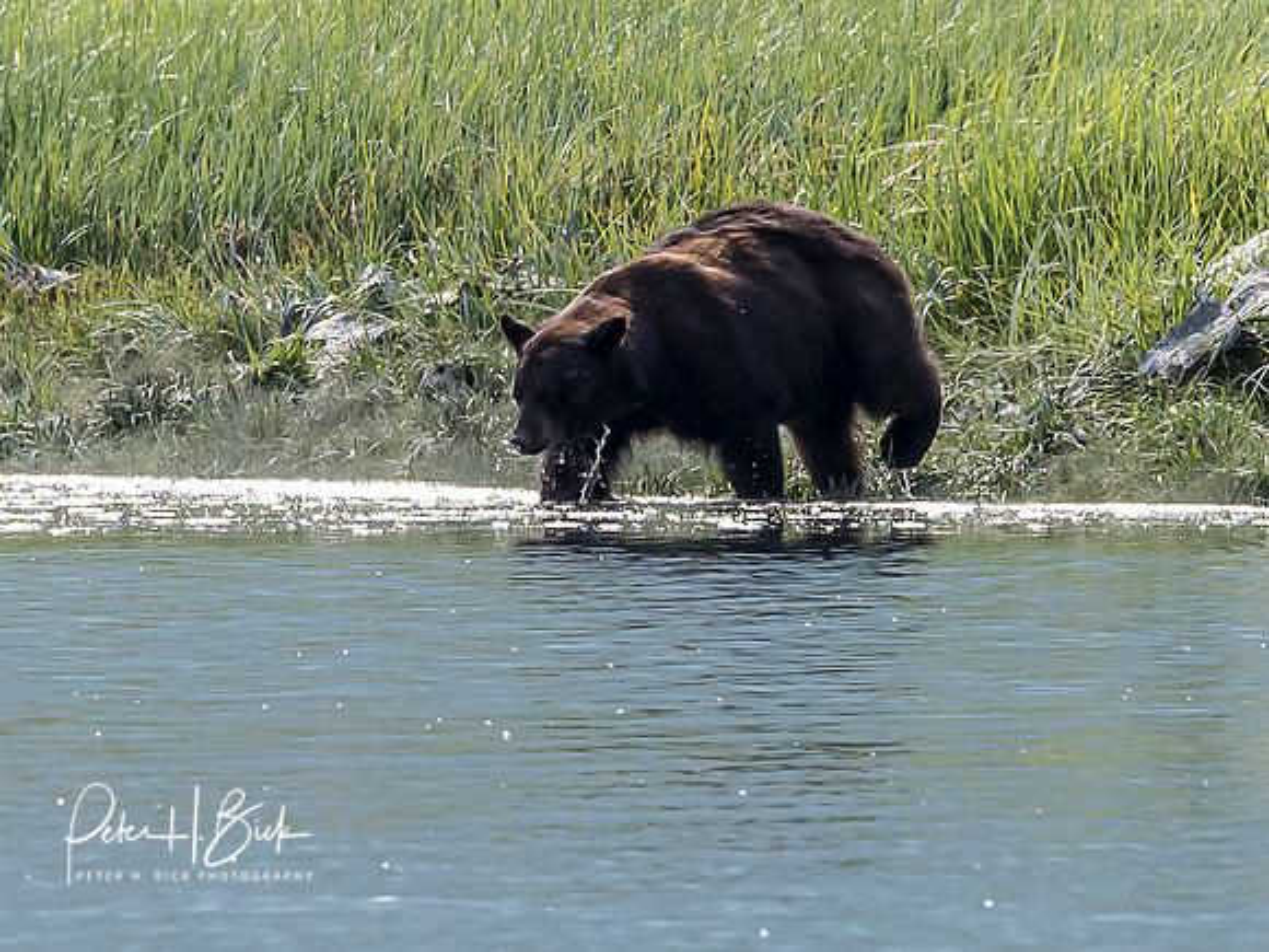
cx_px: 613
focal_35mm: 939
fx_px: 34429
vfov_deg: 1.6
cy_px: 39
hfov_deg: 2.1
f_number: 7.1
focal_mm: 150
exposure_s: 1/800
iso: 400
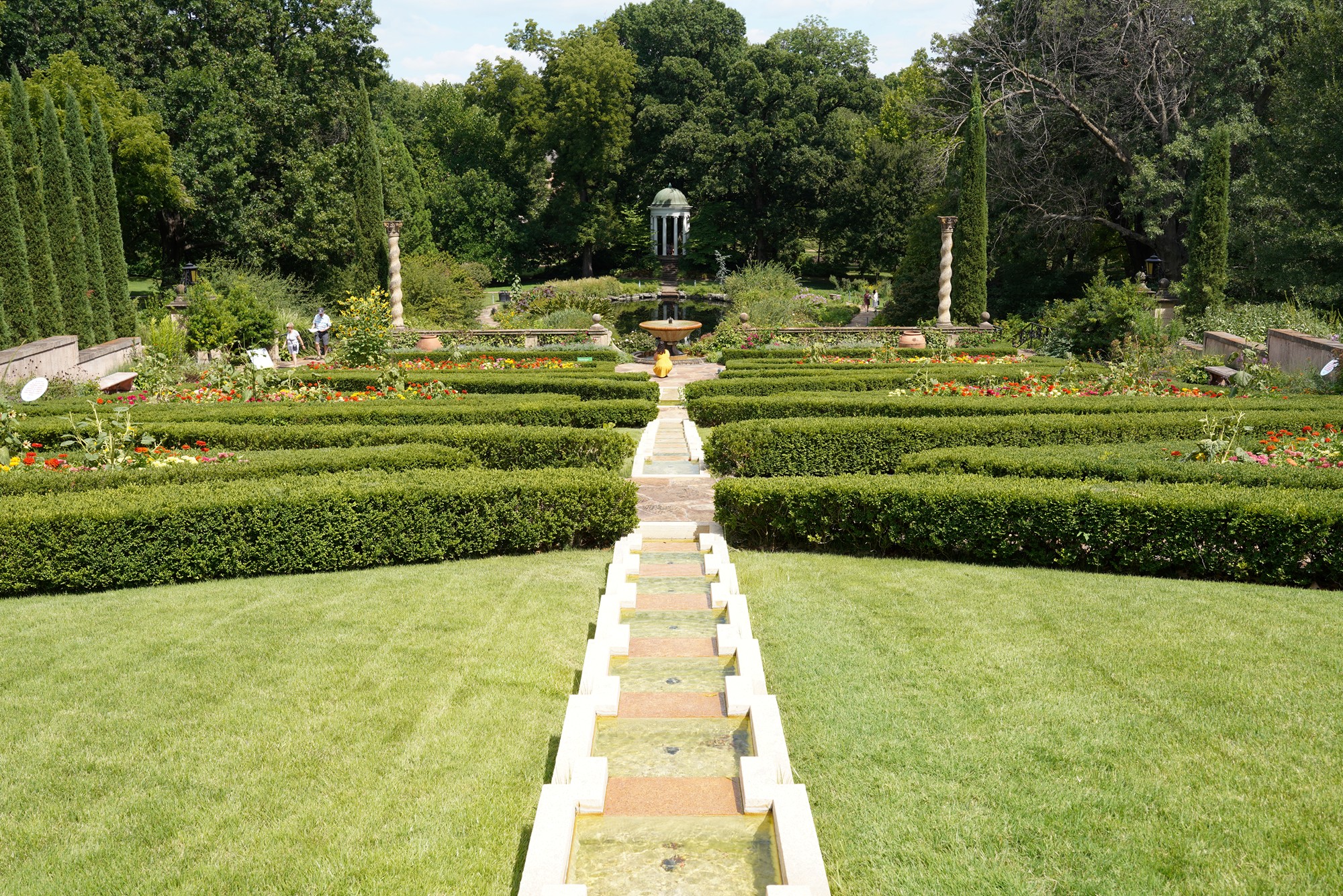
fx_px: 1343
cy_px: 448
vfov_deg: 36.9
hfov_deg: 53.1
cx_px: 672
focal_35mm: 36
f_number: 10
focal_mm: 36
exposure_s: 1/100
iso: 100
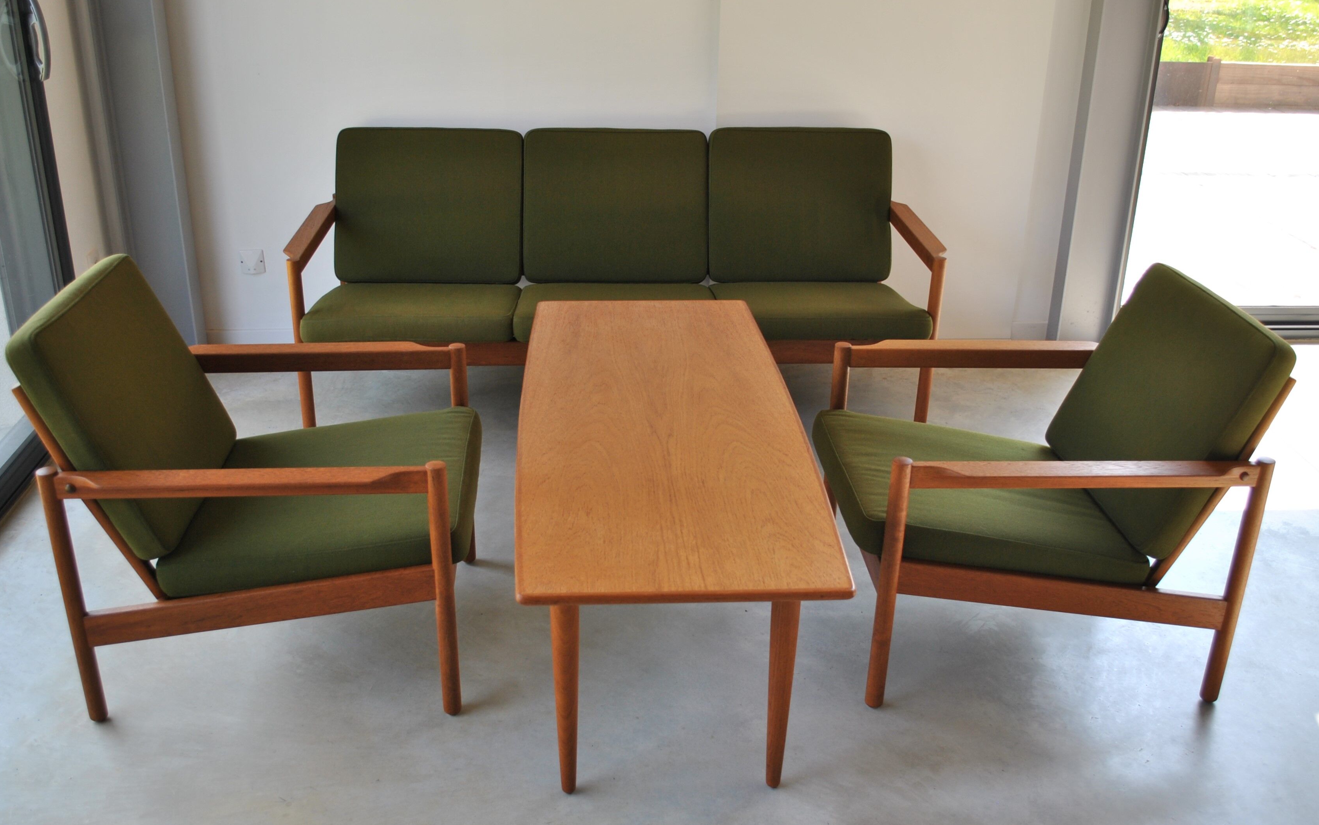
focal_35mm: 31
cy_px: 437
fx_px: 1114
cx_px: 658
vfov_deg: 40.6
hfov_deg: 61.2
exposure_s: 1/100
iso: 100
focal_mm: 20
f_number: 4
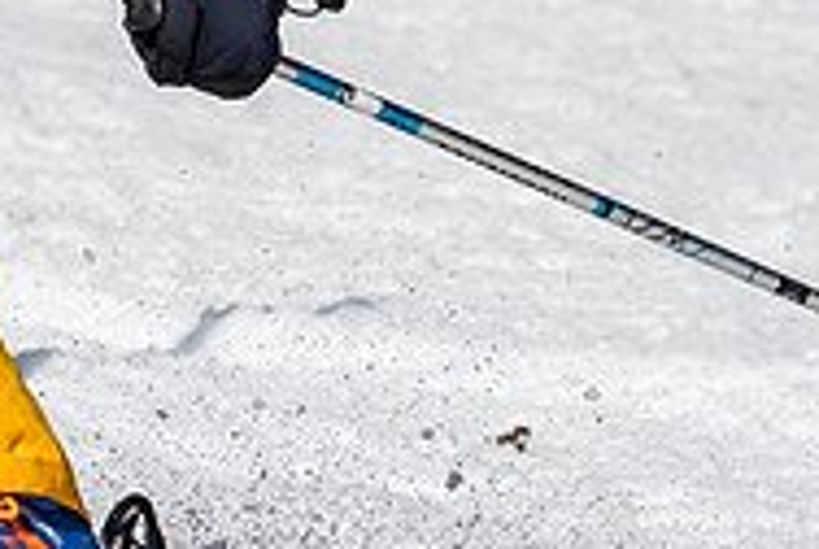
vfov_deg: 0.6
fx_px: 53067
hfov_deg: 0.9
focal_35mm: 2329
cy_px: 16
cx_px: -47
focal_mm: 400
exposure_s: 1/2000
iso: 200
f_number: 8
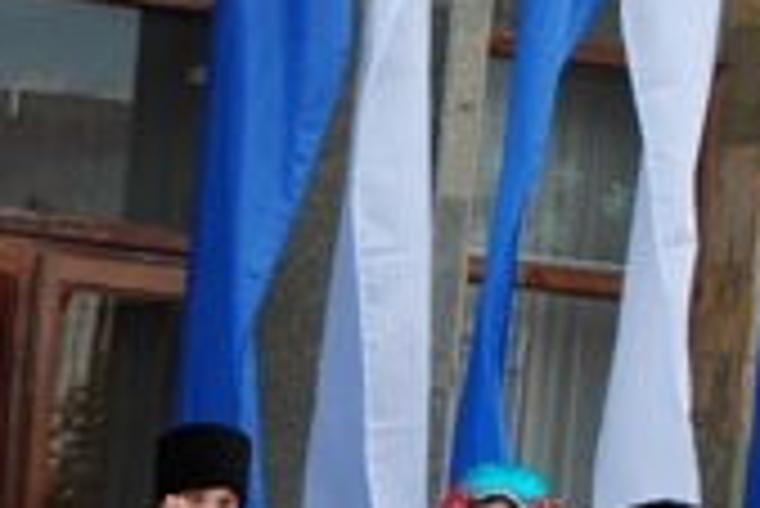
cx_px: -288
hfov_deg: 7.4
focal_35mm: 273
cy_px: 809
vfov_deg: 5.0
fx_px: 5768
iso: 400
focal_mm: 48
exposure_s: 1/250
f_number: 8
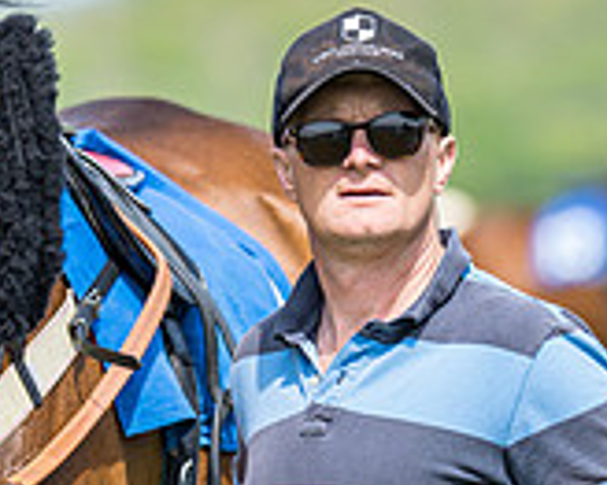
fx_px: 10018
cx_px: 408
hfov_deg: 3.5
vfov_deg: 2.8
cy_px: 281
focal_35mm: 558
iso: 50
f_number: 2.2
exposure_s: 1/1250
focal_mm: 135
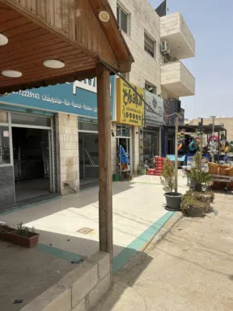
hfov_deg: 54.9
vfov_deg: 69.4
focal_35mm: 25
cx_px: 120
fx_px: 224
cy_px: 157
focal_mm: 6.86
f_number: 1.78
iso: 80
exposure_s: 1/7042
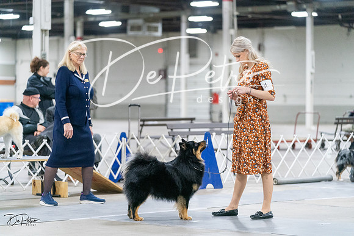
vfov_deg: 11.1
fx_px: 1220
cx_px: 177
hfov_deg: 16.5
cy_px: 118
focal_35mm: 124
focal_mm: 124
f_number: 2.8
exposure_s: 1/200
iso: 6400
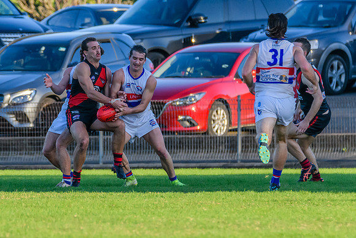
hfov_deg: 2.7
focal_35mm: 763
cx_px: 93
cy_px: 135
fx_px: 7543
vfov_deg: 1.8
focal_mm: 350
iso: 2000
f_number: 6
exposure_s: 1/2000
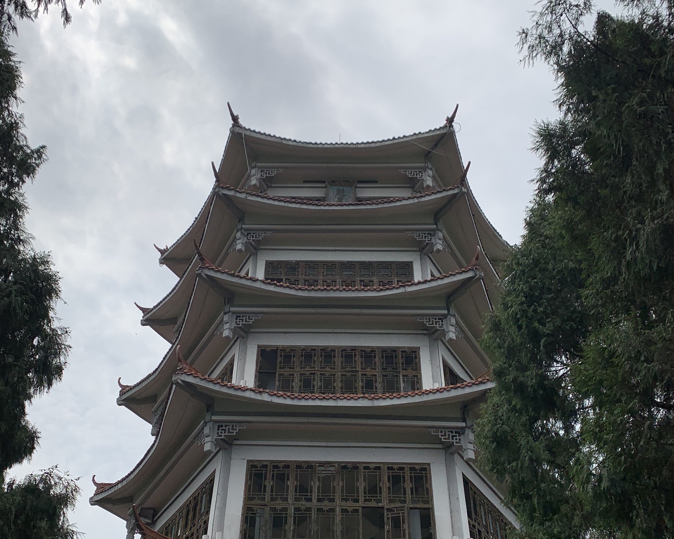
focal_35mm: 36
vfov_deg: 40.5
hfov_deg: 50.3
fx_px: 718
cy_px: 368
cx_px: 317
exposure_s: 1/8000
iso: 25
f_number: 1.8
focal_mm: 4.25
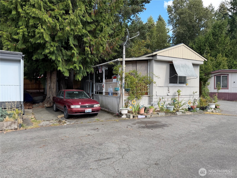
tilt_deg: -1.1
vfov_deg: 56.8
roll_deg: +0.2
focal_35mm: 24
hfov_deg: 71.6
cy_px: 89
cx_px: 118
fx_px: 164
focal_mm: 6.76
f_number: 1.78
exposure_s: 1/868
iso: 80
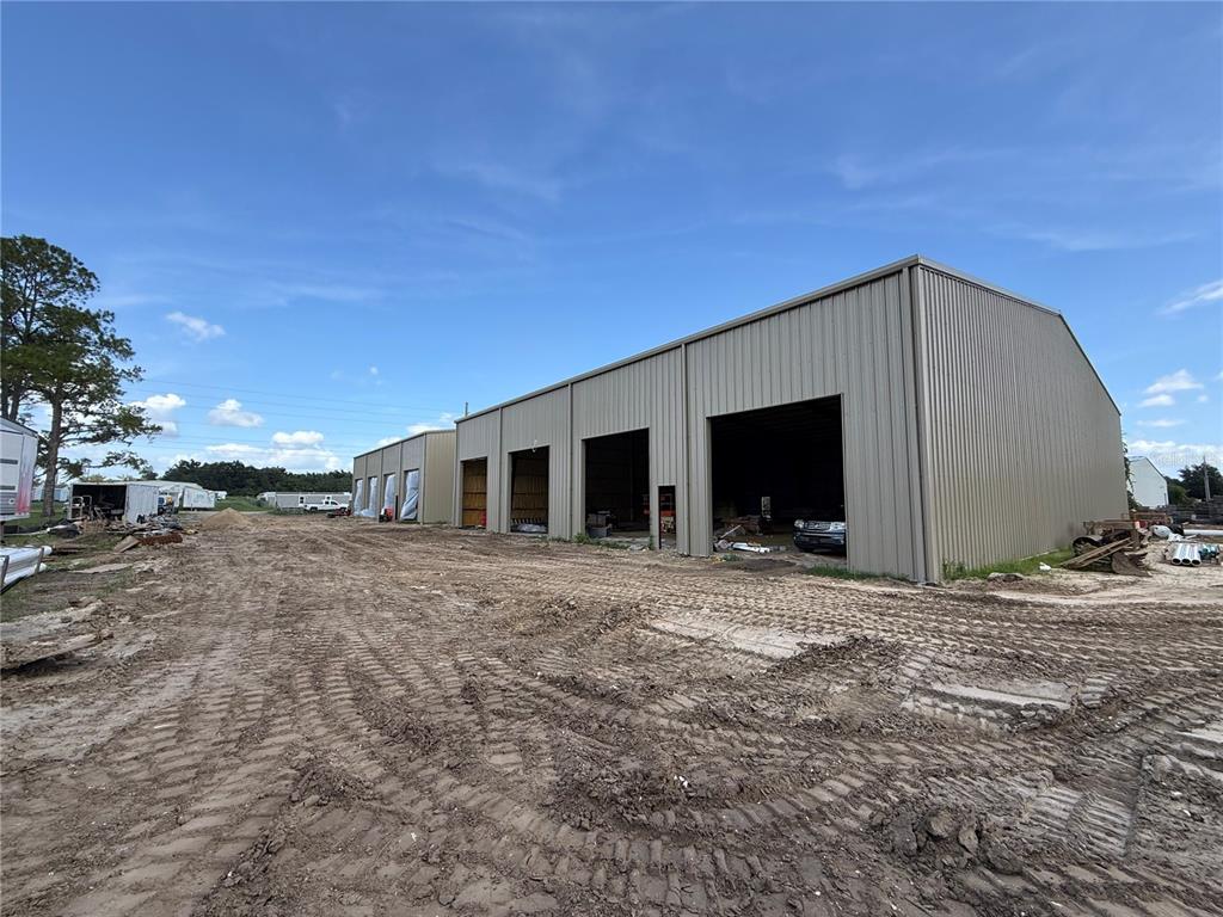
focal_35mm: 14
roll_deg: +0.3
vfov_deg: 85.7
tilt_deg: +4.8
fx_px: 495
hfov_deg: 102.1
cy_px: 458
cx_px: 612
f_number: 2.2
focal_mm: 2.22
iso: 50
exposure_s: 1/853
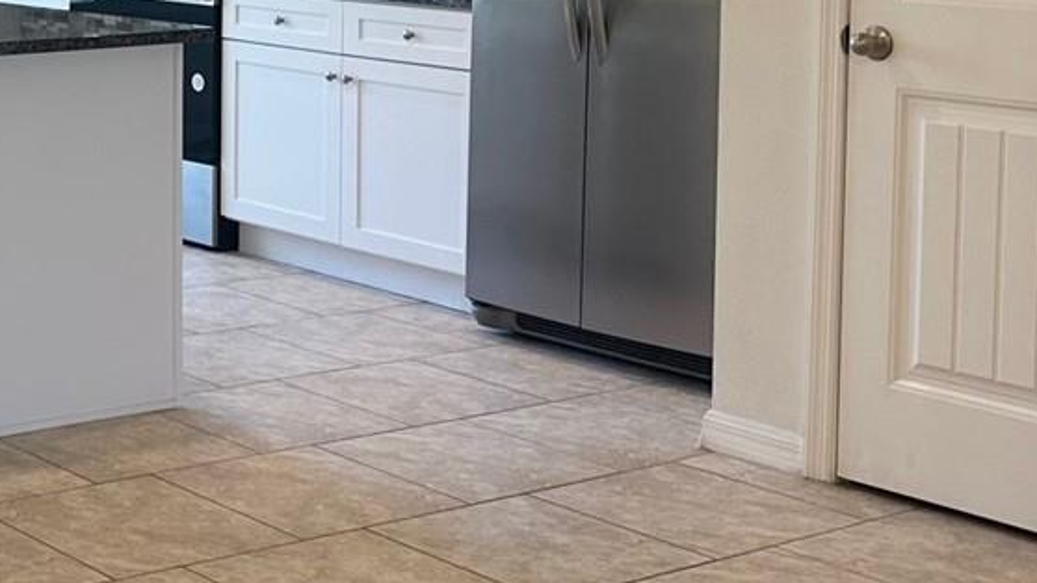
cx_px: -236
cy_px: -52
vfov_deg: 15.7
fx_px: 2062
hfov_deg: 25.2
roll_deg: +0.6
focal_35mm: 75
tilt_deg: -2.3
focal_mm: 6.86
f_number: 1.78
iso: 100
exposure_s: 1/164
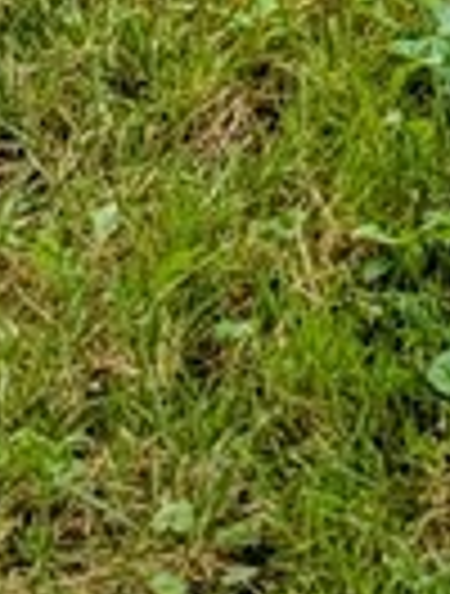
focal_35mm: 185
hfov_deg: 7.3
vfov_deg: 8.2
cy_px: -1451
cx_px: 1298
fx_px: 3186
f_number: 1.68
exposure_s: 1/1462
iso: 21
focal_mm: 6.9
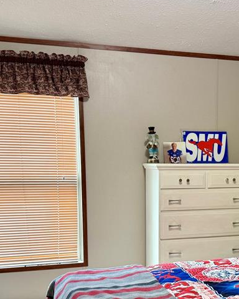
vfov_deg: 36.8
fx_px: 442
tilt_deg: -3.6
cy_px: 210
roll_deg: -0.1
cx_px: 199
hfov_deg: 29.4
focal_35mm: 50
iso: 200
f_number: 1.78
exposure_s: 1/60
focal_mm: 6.76
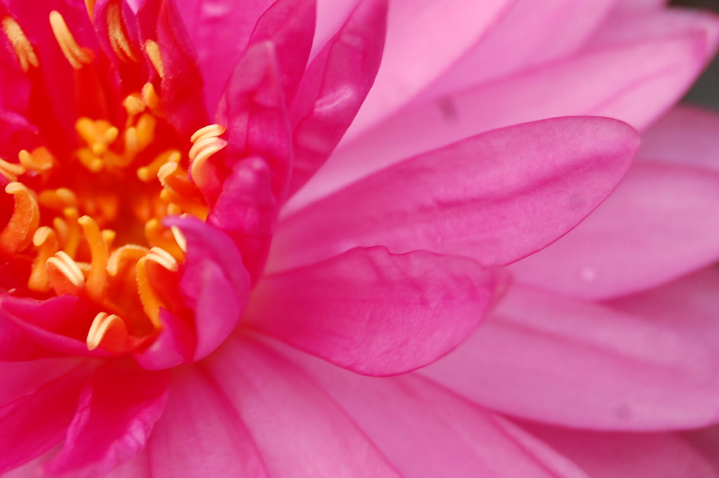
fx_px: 2791
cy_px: 177
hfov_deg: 14.6
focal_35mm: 140
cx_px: 193
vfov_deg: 9.8
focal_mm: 55
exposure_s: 1/160
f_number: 6.3
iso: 200
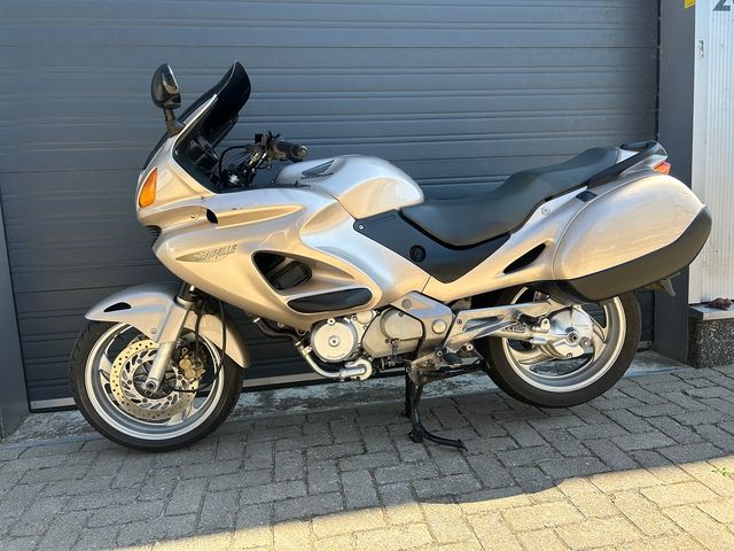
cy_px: 276
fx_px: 551
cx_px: 367
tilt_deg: -8.0
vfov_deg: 53.1
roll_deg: +3.0
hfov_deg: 67.3
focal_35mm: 26
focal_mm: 5.7
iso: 50
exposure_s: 1/658
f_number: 1.5
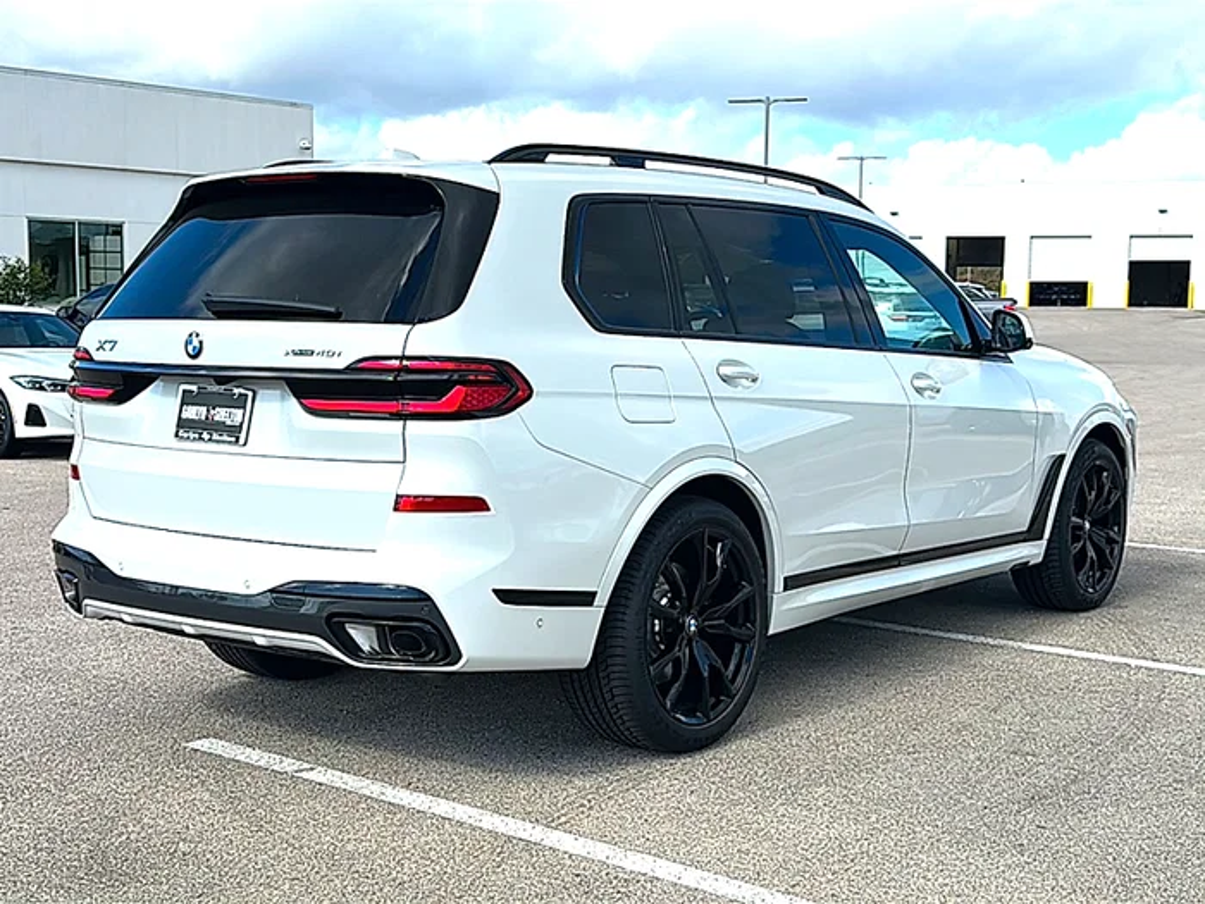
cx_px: 602
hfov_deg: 47.9
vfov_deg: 36.8
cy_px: 452
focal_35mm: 39
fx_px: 1358
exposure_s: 1/5051
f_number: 1.78
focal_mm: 6.86
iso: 80
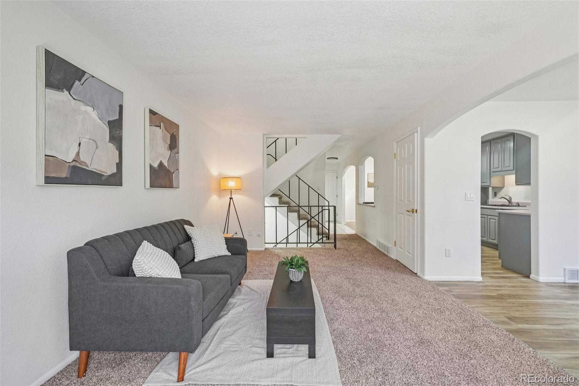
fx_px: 241
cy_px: 193
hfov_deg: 100.4
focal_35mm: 15
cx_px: 290
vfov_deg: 77.3
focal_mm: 10
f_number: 8
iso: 800
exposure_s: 1/10
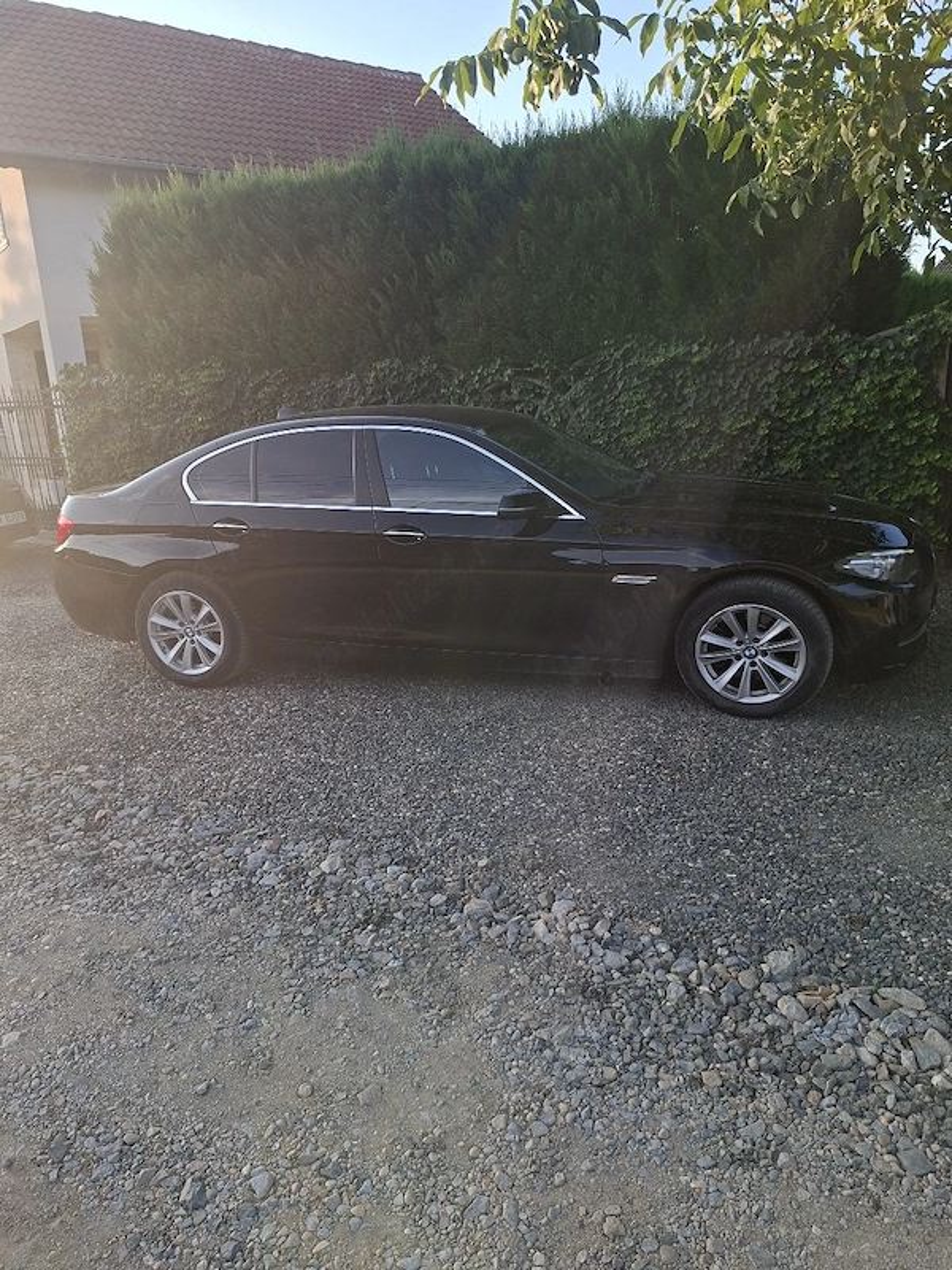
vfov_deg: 73.9
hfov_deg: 58.9
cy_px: 635
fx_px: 843
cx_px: 476
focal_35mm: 23
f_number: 1.8
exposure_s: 1/455
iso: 50
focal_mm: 5.54
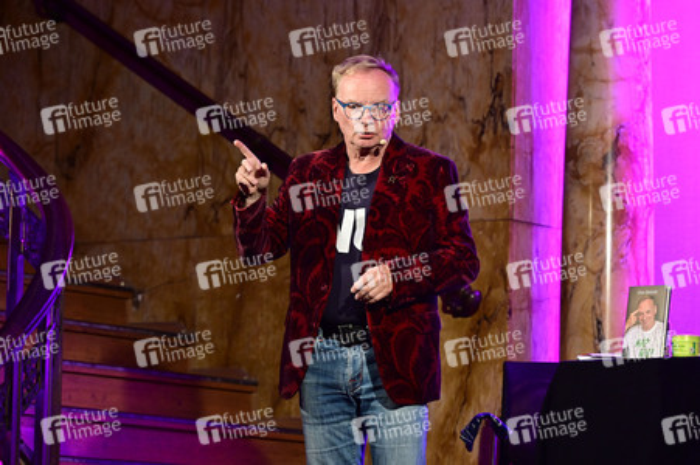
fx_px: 3206
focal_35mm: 165
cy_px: 232
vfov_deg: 8.3
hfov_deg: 12.5
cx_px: 350
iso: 5000
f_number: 4.5
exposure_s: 1/320
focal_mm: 165
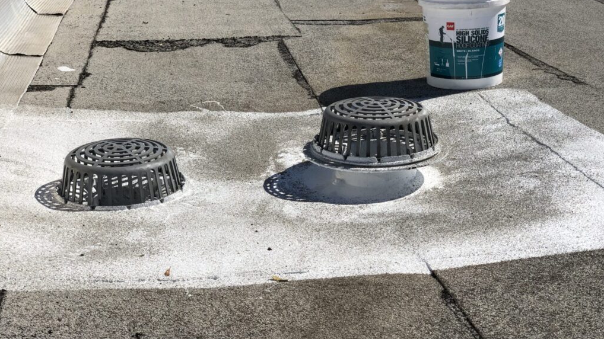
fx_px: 913
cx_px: 301
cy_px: 128
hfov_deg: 36.6
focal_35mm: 57
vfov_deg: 21.0
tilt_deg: -15.7
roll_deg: +0.8
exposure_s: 1/2288
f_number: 2.4
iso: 16
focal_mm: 6
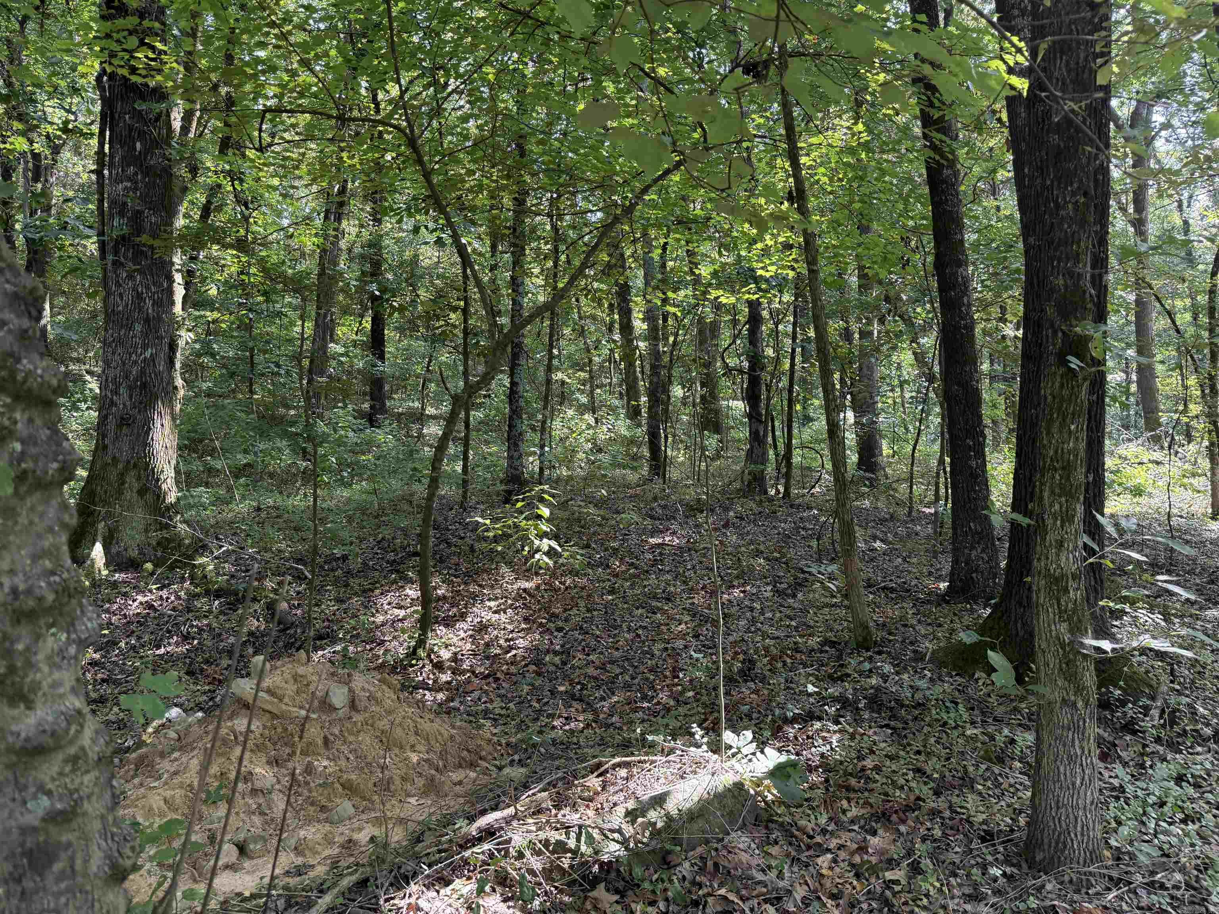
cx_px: 610
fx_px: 845
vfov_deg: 56.8
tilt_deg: +0.6
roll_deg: -0.8
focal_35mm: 24
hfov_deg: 71.6
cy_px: 457
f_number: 1.78
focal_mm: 6.76
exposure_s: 1/186
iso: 160
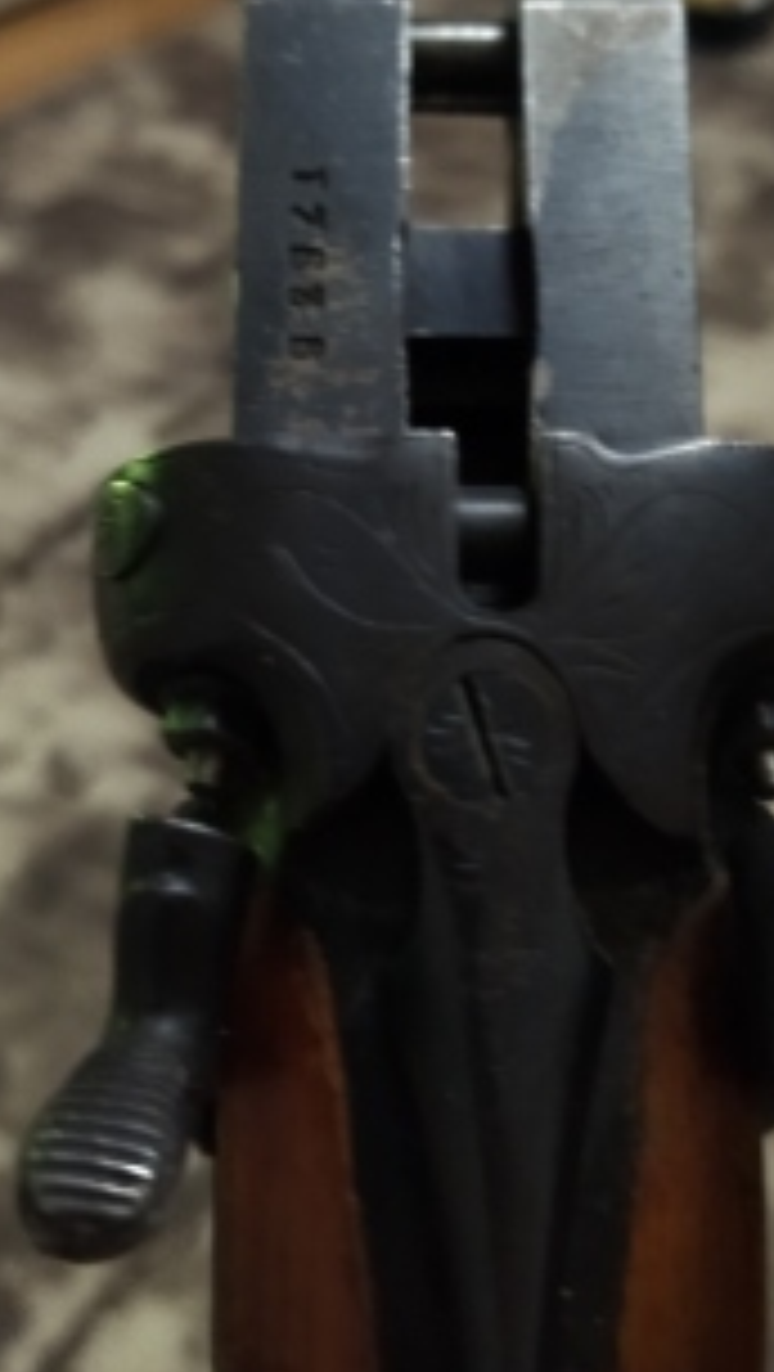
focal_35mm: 45
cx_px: 405
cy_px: 556
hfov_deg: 26.6
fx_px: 1639
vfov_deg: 45.2
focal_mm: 4.74
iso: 891
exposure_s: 1/17
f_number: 1.79
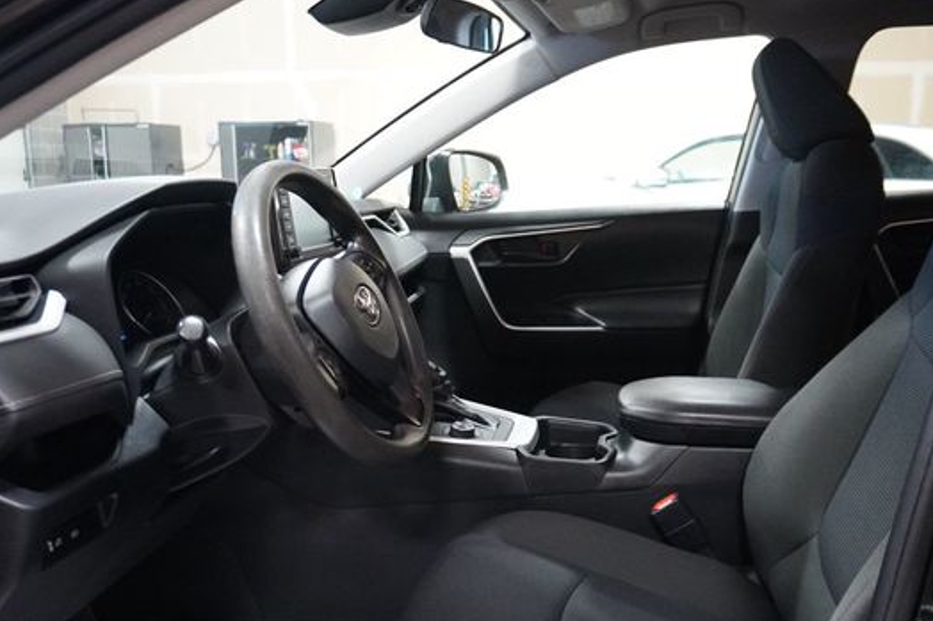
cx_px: 564
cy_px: 352
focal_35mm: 33
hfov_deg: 56.8
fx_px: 855
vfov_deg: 39.9
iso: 6400
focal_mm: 18
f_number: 3.5
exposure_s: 1/60
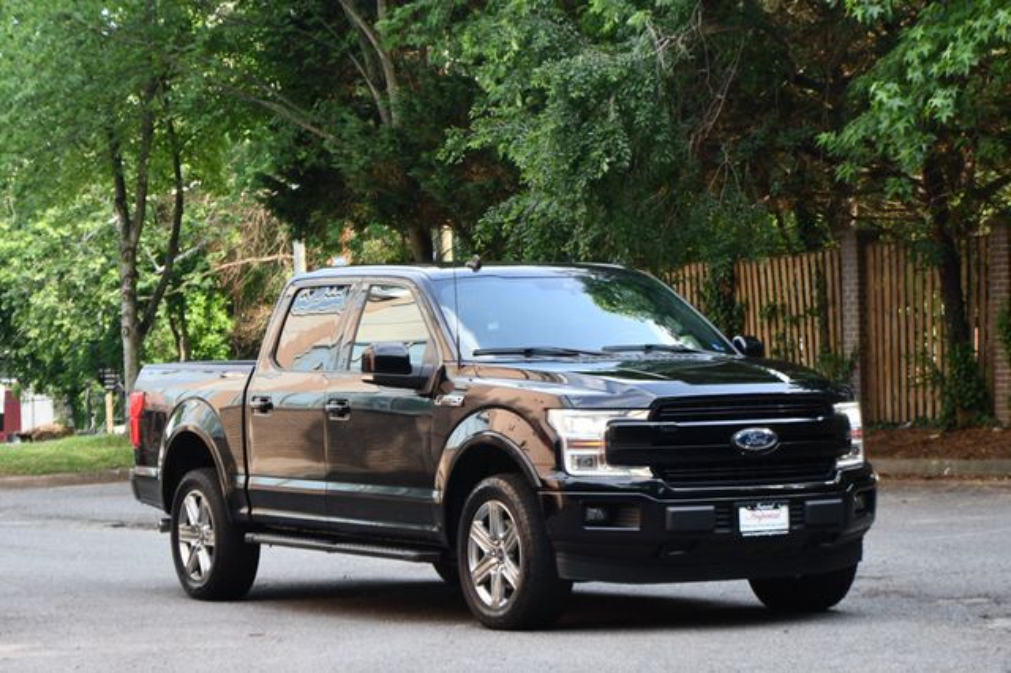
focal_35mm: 105
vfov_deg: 13.0
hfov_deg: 19.5
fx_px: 2947
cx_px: 506
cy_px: 336
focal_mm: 70
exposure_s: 1/250
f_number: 5.6
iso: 360
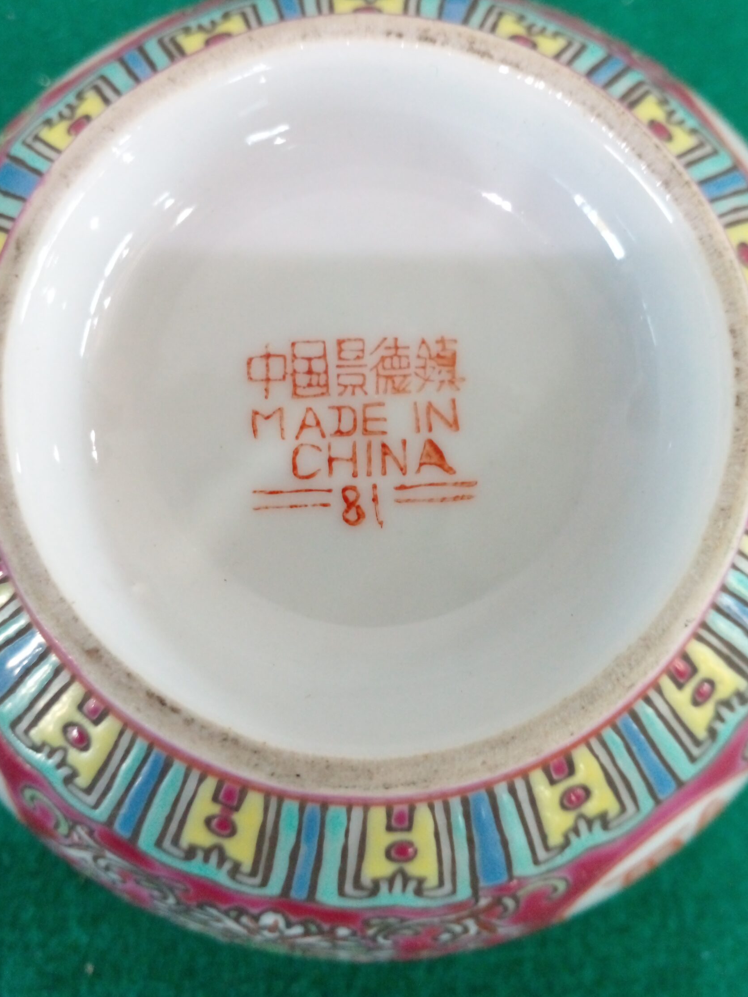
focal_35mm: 31
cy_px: 438
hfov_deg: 45.3
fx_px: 893
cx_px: 419
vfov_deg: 58.2
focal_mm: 3.6
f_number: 1.9
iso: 250
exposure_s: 1/25
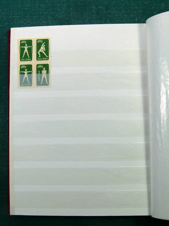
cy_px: 113
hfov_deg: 34.3
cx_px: 84
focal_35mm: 42
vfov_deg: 44.8
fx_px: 273
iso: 100
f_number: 4
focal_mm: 7.6
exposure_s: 1/160
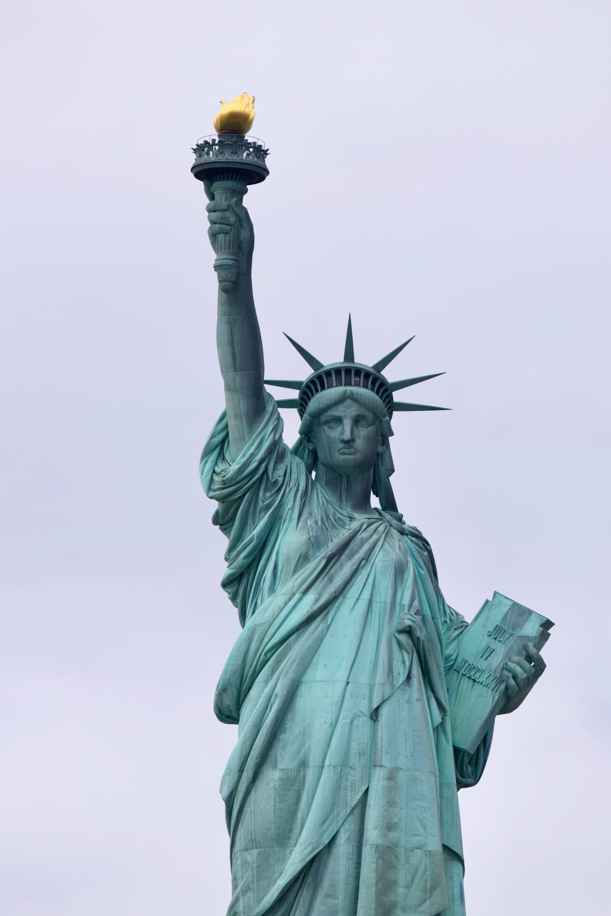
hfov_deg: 5.1
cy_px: 460
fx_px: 6861
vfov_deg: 7.6
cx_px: 305
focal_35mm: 270
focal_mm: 175
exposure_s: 1/800
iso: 200
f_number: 7.1
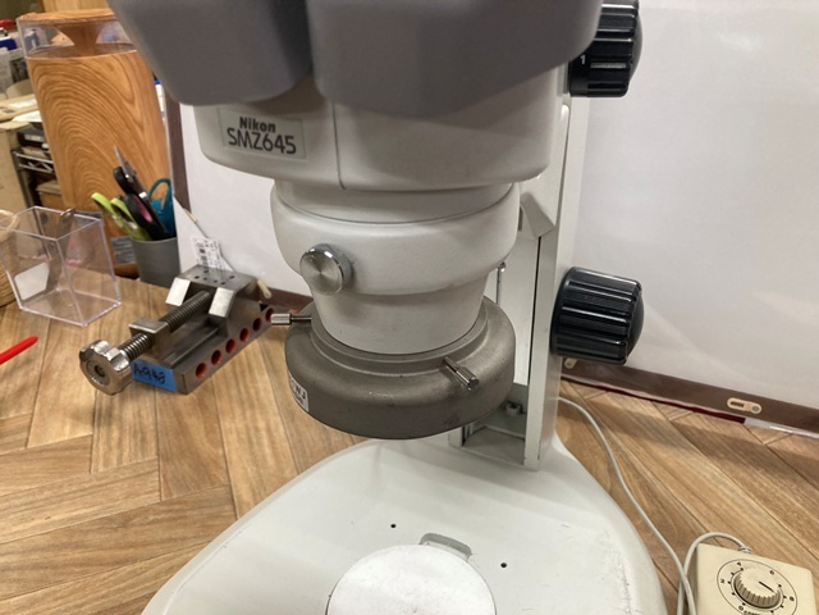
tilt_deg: -28.8
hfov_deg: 63.4
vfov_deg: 49.7
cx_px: 410
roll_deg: +1.0
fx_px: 662
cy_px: 308
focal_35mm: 28
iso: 80
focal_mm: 3.99
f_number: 1.8
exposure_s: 1/60
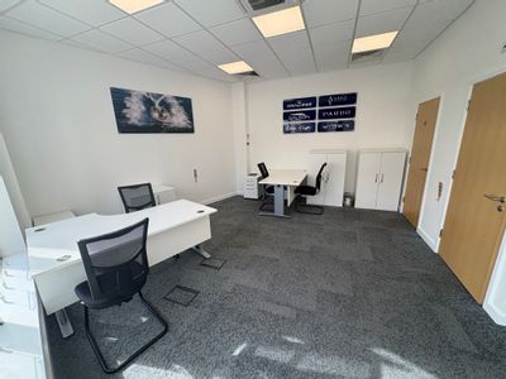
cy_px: 190
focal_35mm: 14
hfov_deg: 102.1
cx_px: 253
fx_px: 205
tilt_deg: -13.0
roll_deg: +2.8
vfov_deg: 85.7
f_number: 2.2
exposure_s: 1/178
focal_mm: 2.22
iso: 40
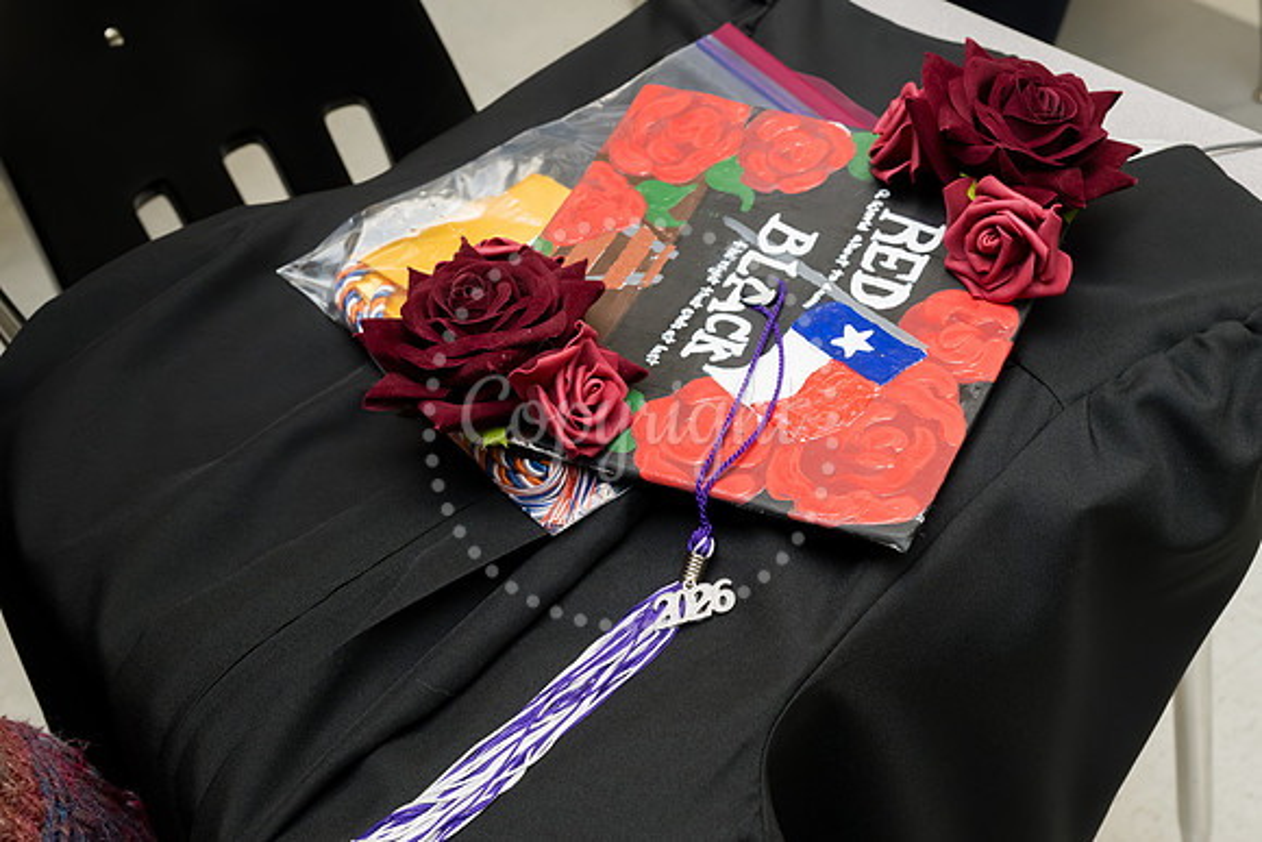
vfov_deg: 30.4
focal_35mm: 44
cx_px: 868
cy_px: 564
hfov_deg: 43.8
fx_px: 1540
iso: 1250
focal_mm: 31.5
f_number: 6.3
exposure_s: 1/160
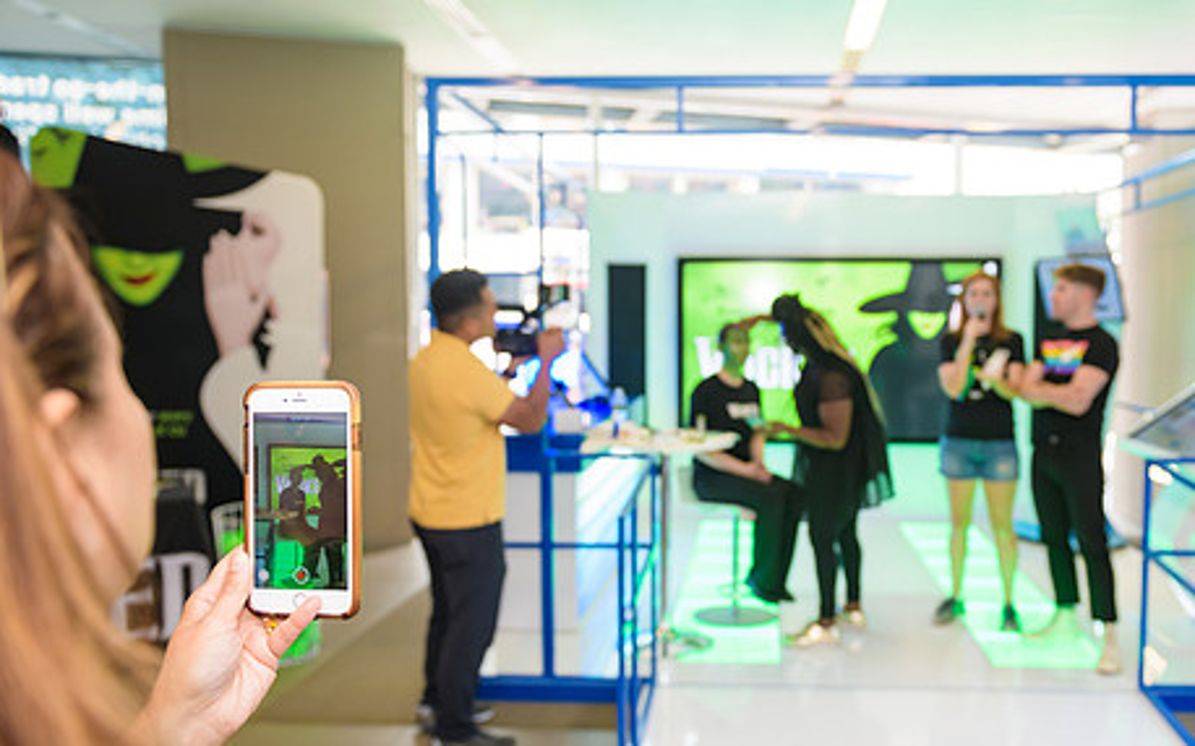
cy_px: 400
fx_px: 1009
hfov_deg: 60.7
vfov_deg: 40.6
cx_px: 725
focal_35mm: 31
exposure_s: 1/125
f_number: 3.2
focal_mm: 24
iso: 400
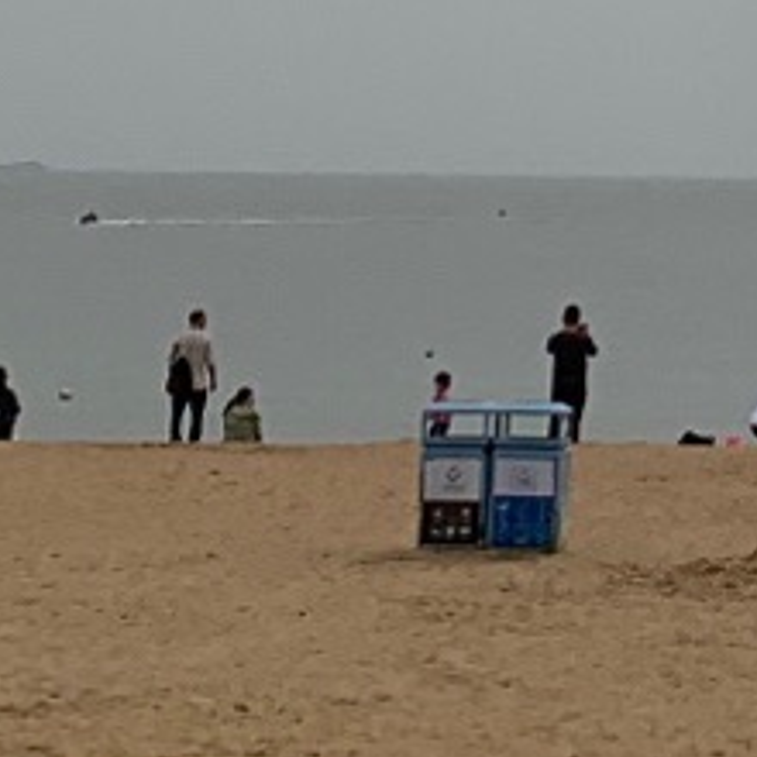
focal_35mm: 209
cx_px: 1115
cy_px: -1125
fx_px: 5171
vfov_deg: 7.7
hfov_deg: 8.2
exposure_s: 1/1468
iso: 25
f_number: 1.8
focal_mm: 4.25
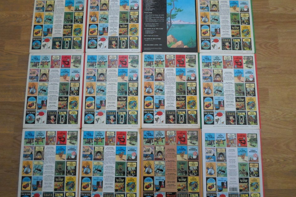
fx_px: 222
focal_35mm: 27
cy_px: 98
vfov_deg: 47.9
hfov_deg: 67.4
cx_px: 144
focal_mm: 4.5
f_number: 2.5
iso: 240
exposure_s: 1/30
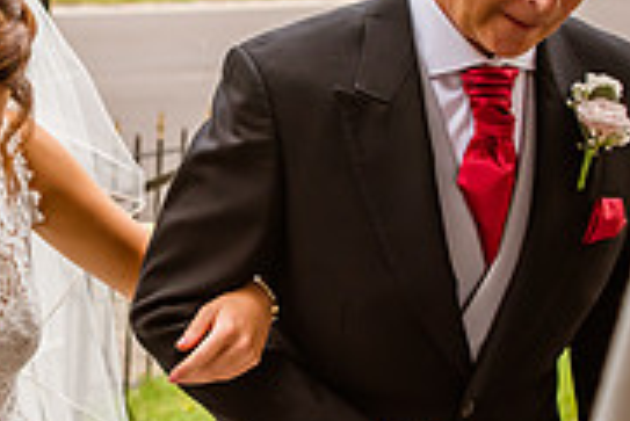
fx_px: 1681
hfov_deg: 20.7
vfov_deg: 14.3
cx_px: 38
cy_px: 172
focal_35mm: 96
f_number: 3.5
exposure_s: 1/1250
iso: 220
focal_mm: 30
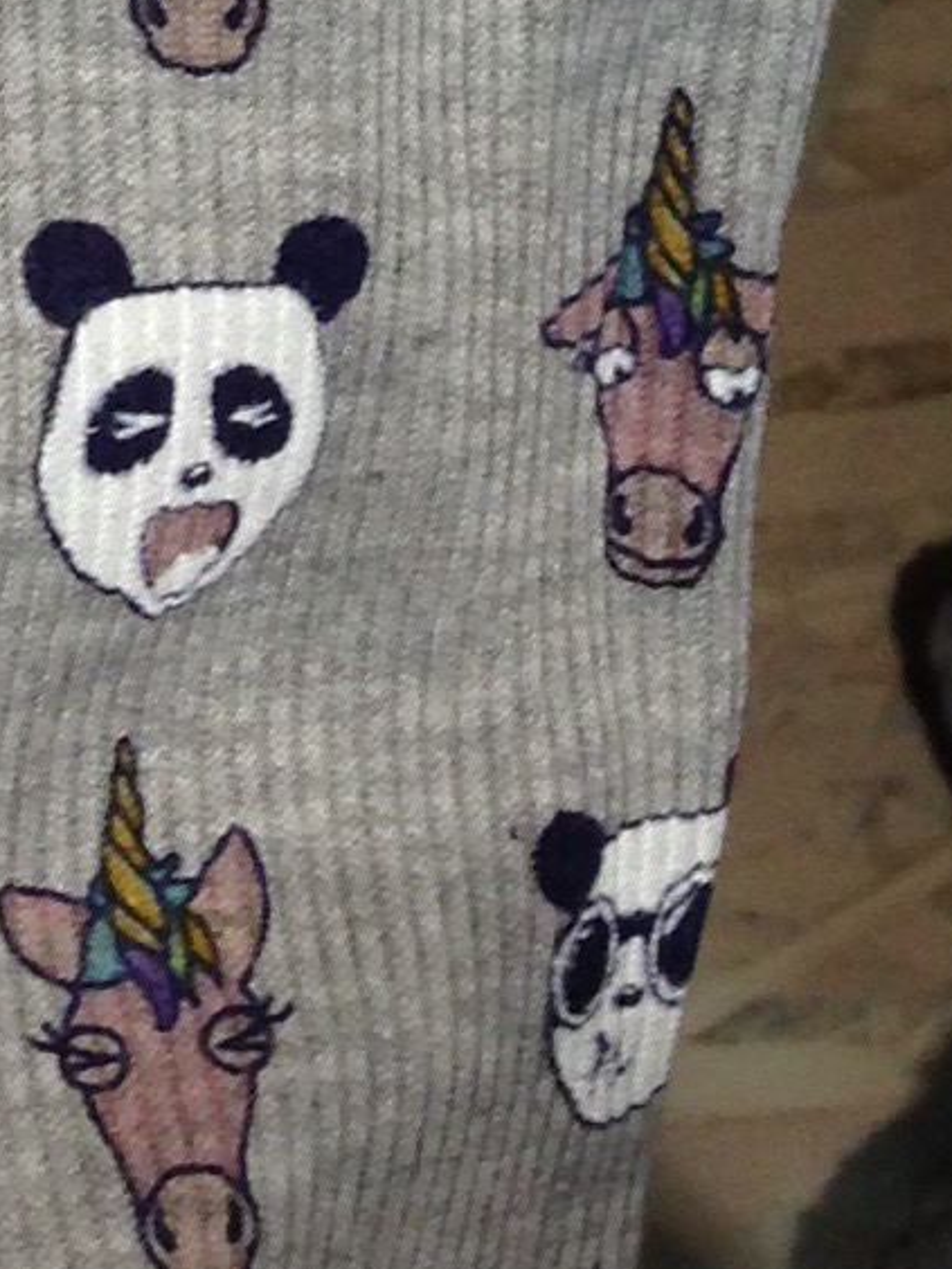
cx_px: -545
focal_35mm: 191
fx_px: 7004
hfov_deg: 7.6
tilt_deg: -70.9
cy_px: -1577
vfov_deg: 9.4
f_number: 2.4
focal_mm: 4.12
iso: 50
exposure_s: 1/120
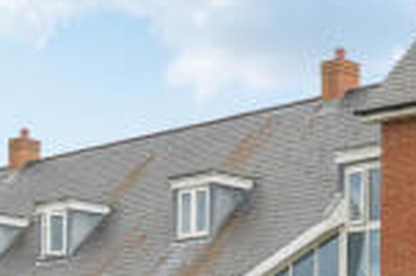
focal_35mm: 98
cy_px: 222
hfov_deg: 18.9
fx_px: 1130
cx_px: 581
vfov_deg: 13.8
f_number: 8
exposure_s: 1/640
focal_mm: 21
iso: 400
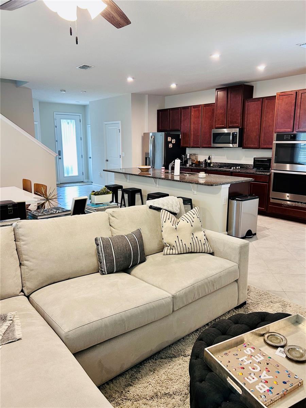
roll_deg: -0.4
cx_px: 153
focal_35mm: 26
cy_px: 204
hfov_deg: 53.1
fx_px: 306
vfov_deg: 67.3
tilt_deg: -11.2
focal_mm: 5.7
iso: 160
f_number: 1.5
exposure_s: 1/60
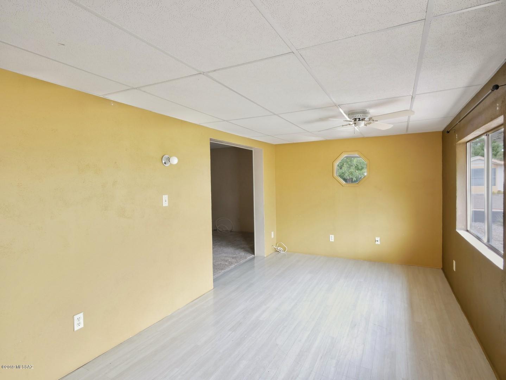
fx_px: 292
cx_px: 253
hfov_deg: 81.7
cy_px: 190
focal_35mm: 20
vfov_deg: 66.0
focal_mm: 10
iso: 200
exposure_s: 1/4
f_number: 6.3
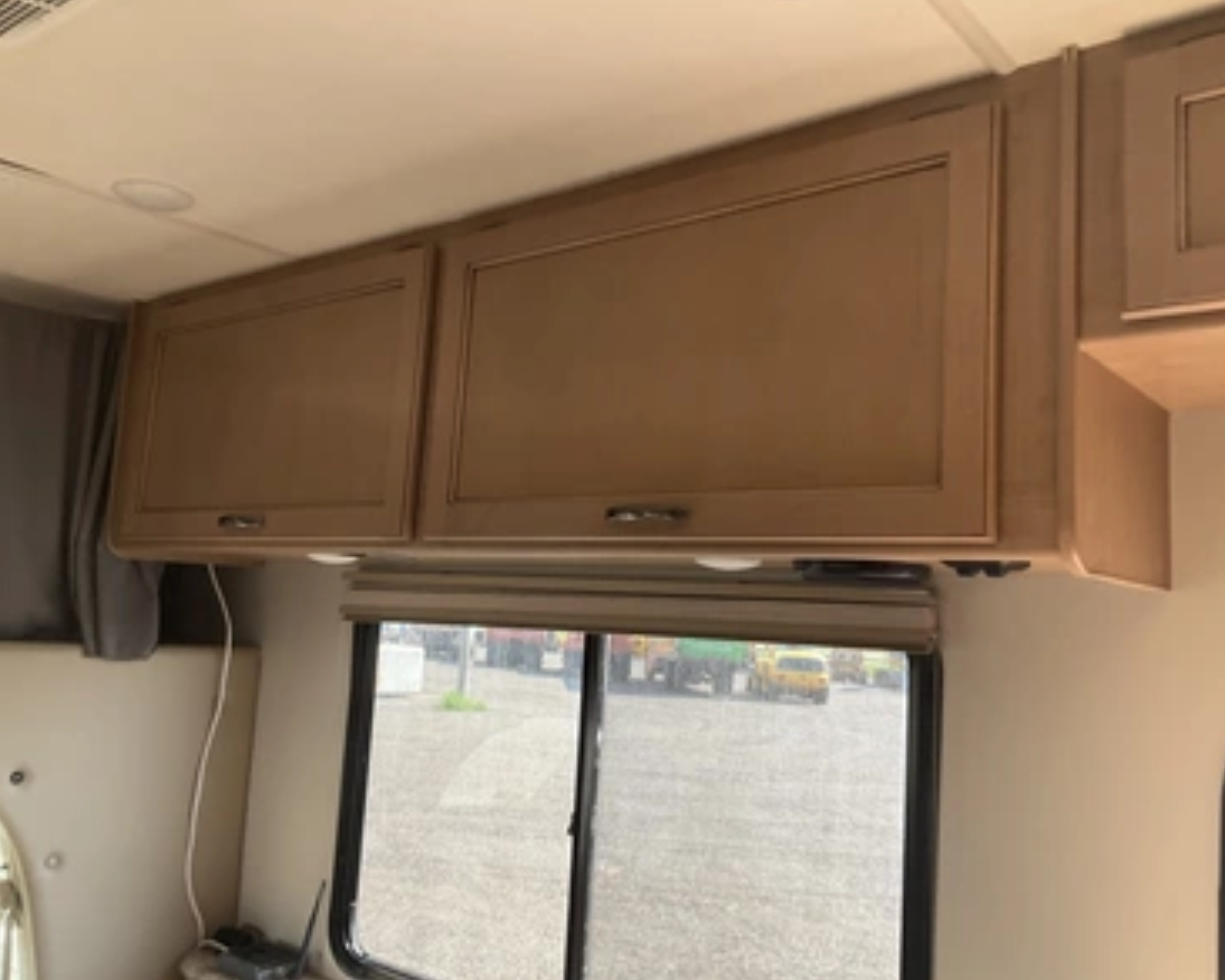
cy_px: 483
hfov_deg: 57.2
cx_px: 614
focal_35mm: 31
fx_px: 1124
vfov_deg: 47.1
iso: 50
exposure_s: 1/122
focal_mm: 3
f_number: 1.8
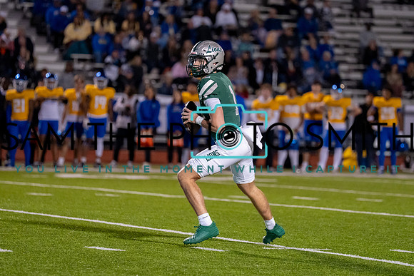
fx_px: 3099
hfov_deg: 7.6
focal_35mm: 269
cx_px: 230
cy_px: 120
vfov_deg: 5.1
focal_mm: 185
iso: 3200
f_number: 2.8
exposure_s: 1/1000
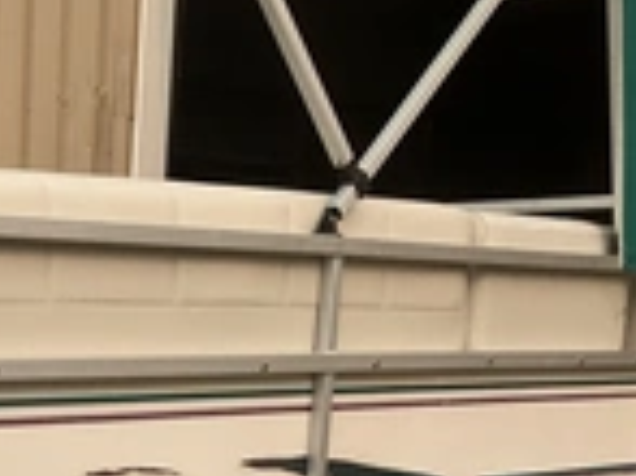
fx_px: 1450
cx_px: -138
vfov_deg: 17.4
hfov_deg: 22.6
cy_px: 627
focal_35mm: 79
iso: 25
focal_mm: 3
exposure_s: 1/1195
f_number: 1.8
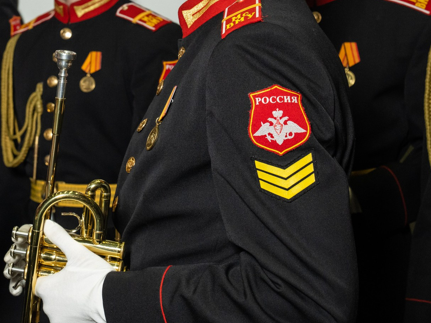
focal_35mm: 97
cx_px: 118
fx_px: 1208
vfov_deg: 15.1
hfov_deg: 20.1
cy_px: 56
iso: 1600
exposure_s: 1/125
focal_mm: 46
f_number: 6.3
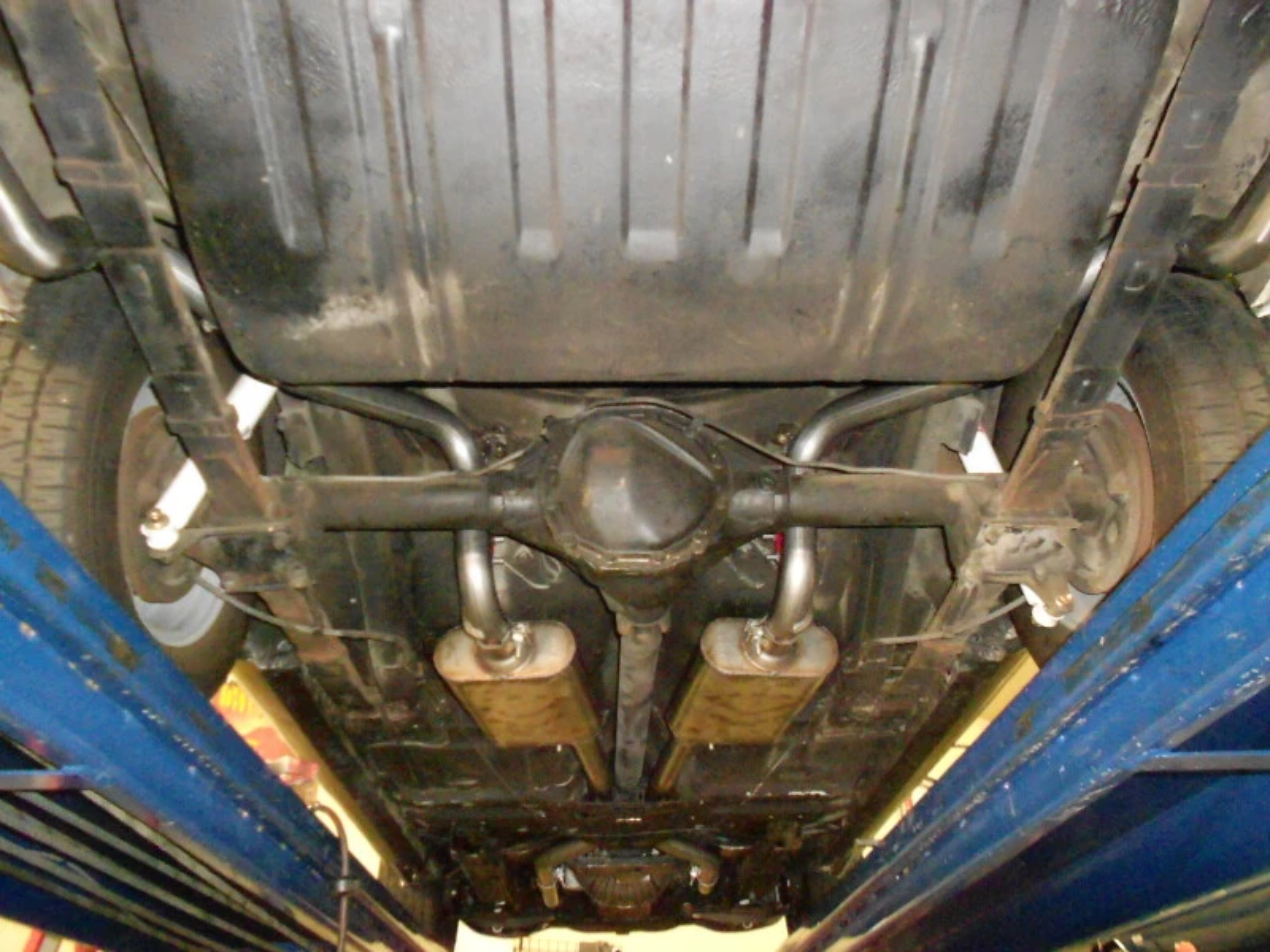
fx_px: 954
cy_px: 476
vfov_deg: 53.1
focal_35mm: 26
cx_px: 635
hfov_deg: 67.3
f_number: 3.2
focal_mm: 4.6
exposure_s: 1/25
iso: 1600
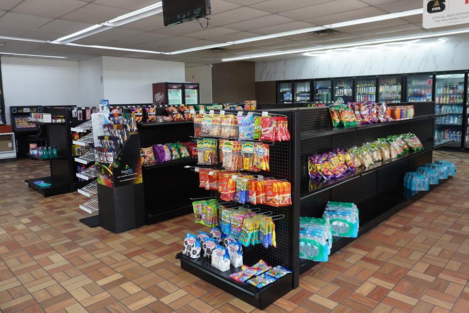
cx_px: 255
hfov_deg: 67.3
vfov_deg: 47.8
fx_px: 352
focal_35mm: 27
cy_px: 138
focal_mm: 16
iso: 320
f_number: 4
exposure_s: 1/160
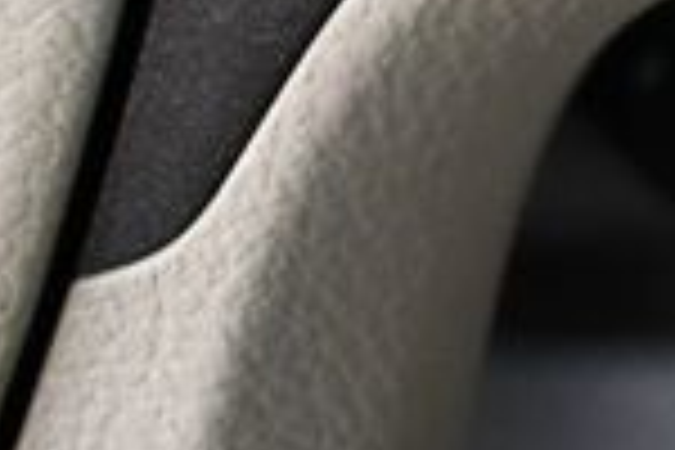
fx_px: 2887
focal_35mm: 154
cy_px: -382
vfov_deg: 8.5
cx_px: 850
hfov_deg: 12.9
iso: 2500
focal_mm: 18
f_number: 3.5
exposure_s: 1/125
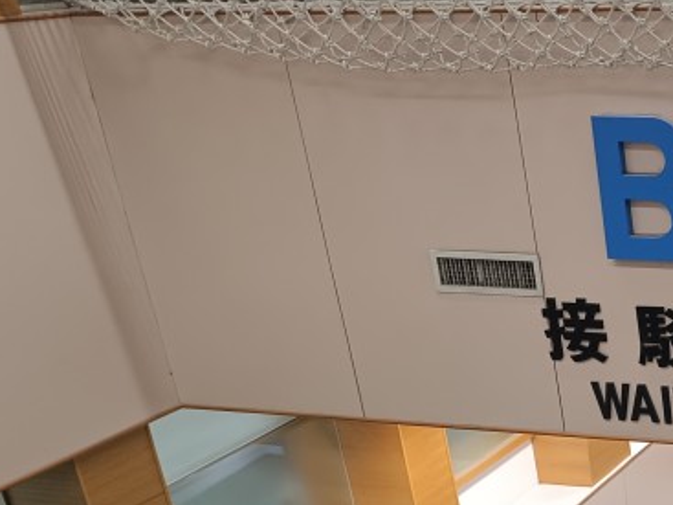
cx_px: 910
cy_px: 549
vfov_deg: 20.9
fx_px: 1302
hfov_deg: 24.6
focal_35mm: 67
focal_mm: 6.14
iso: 1401
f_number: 1.65
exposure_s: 1/60
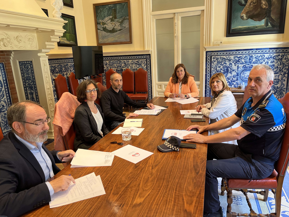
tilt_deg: -14.8
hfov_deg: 67.3
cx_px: 144
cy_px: 108
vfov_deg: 53.1
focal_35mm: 26
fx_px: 217
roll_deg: +3.1
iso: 125
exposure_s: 1/50
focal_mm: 5.1
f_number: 1.6
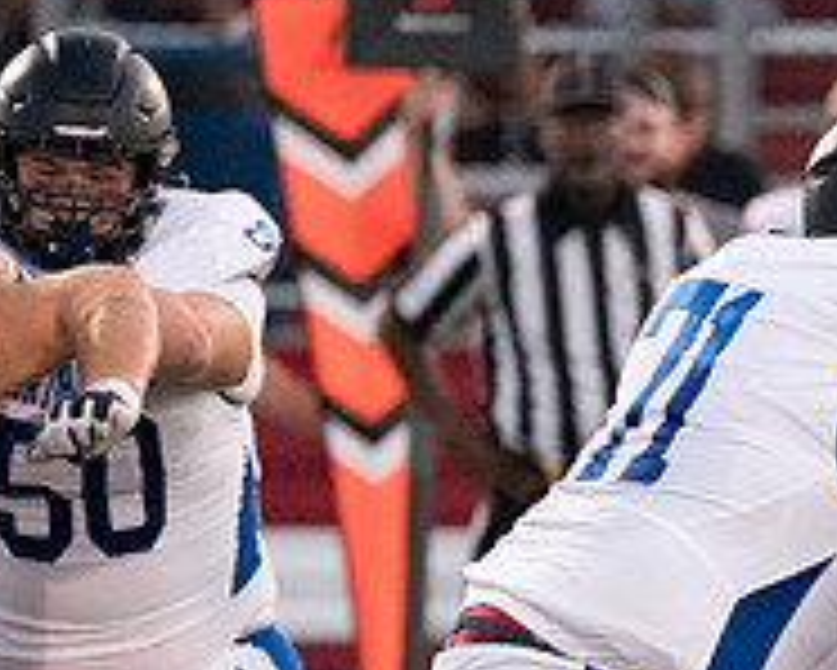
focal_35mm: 1063
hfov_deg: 1.8
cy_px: 710
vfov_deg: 1.5
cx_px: 1117
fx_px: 26346
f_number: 2.8
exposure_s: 1/2000
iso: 4000
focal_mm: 200
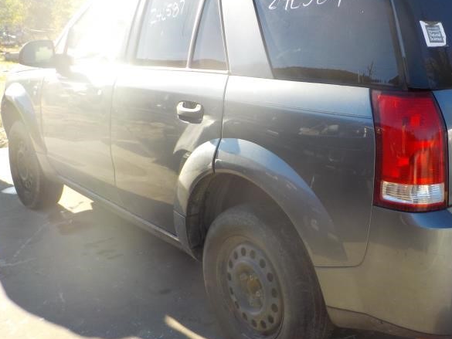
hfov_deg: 45.1
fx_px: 535
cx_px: 303
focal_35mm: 41
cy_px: 147
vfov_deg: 35.1
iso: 125
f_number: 3.3
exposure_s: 1/320
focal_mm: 4.1
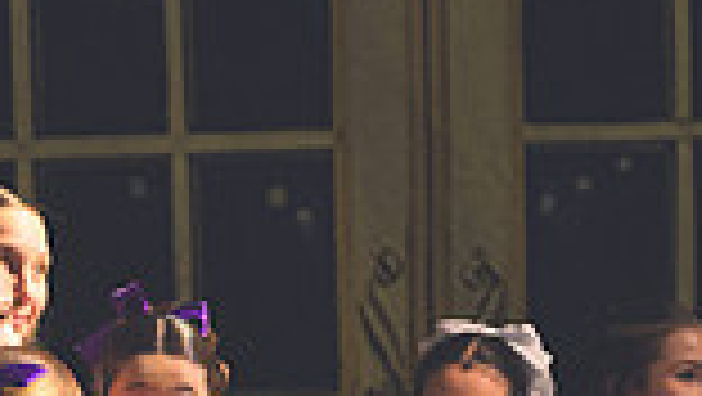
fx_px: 21719
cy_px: 770
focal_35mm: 1166
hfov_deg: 1.9
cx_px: -198
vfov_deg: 1.0
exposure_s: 1/400
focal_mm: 200
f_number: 2.8
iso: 3600
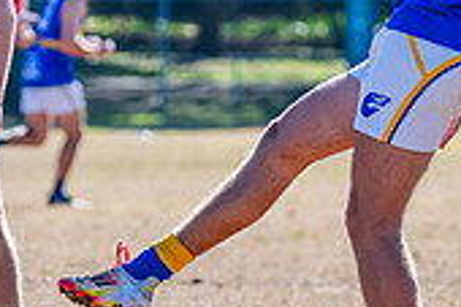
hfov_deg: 2.5
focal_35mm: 824
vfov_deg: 1.7
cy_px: -2
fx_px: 10541
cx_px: 339
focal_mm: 220
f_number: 6.3
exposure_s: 1/1600
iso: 640
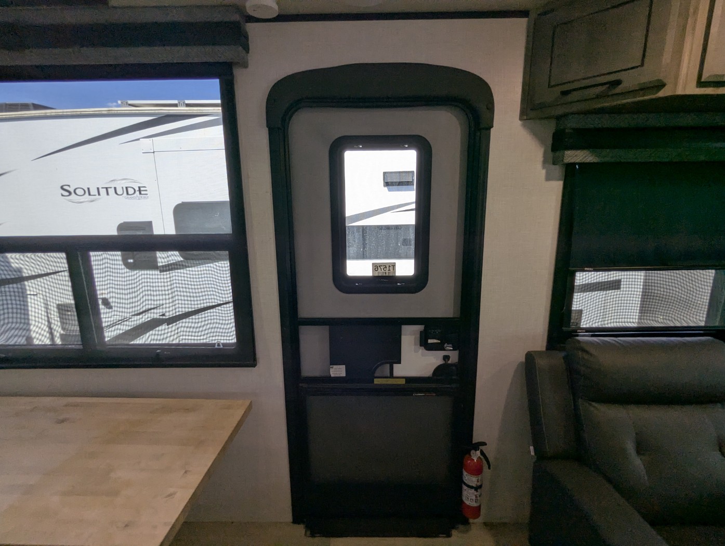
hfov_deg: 94.4
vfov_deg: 78.2
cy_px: 273
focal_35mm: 16
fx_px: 336
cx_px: 362
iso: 89
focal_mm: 2.35
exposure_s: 1/200
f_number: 2.2
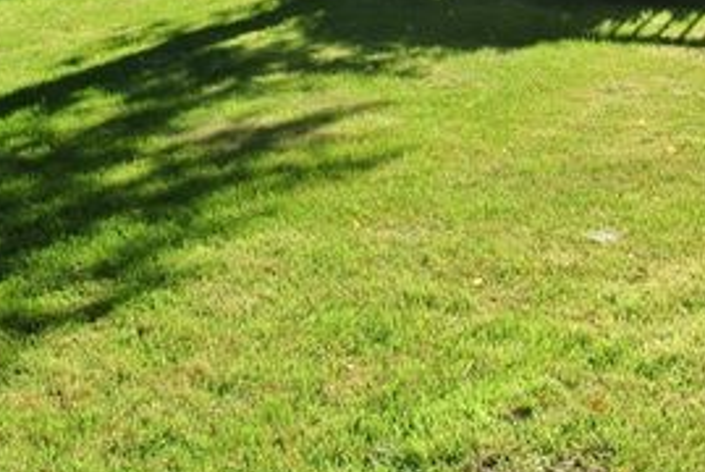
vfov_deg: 18.9
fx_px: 1353
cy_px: -63
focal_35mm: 69
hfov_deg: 28.7
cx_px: 168
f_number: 4
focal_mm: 11
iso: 100
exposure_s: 1/320
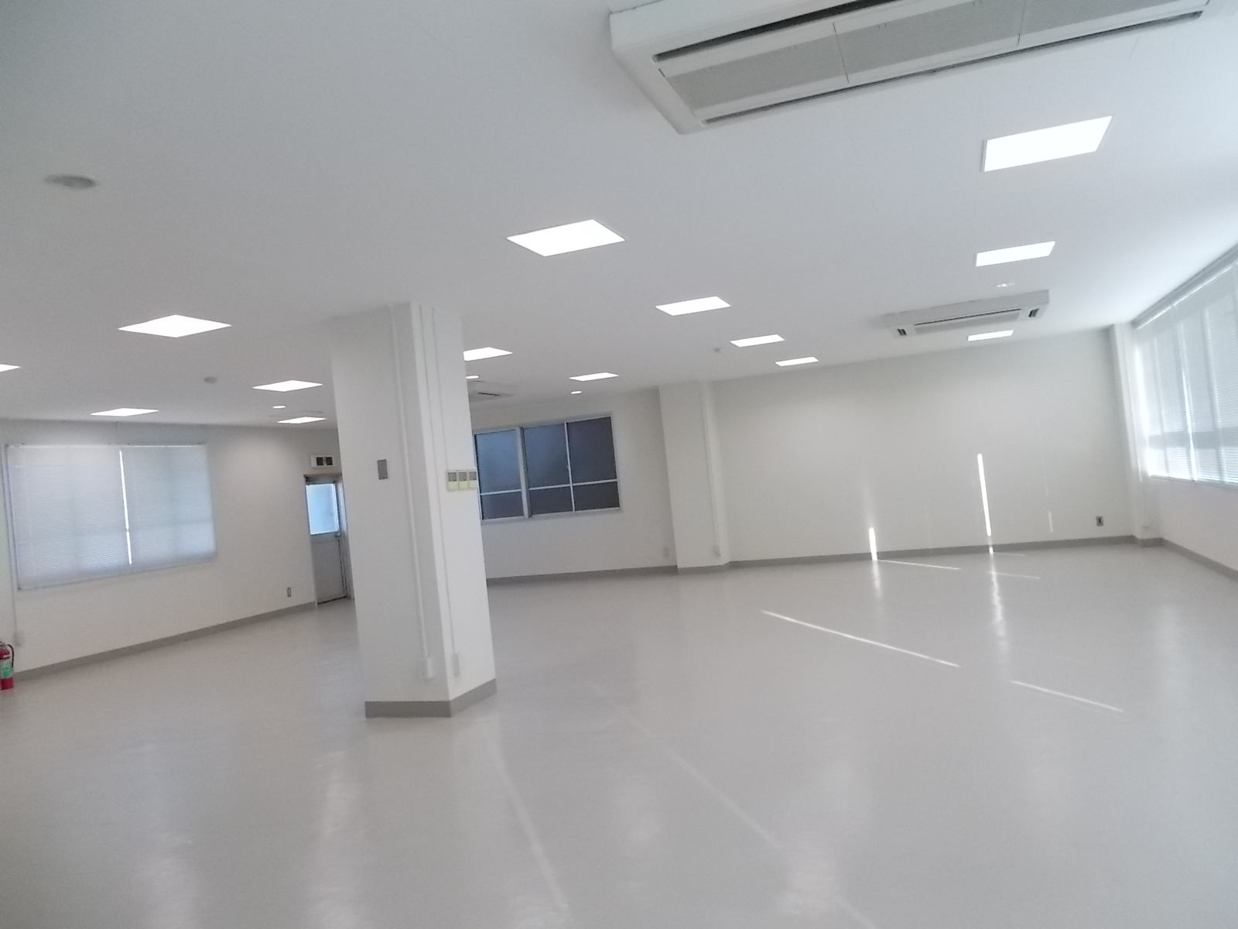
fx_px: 930
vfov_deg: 53.1
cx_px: 619
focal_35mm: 26
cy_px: 464
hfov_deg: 67.3
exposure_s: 1/160
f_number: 3.2
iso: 400
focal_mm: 4.6
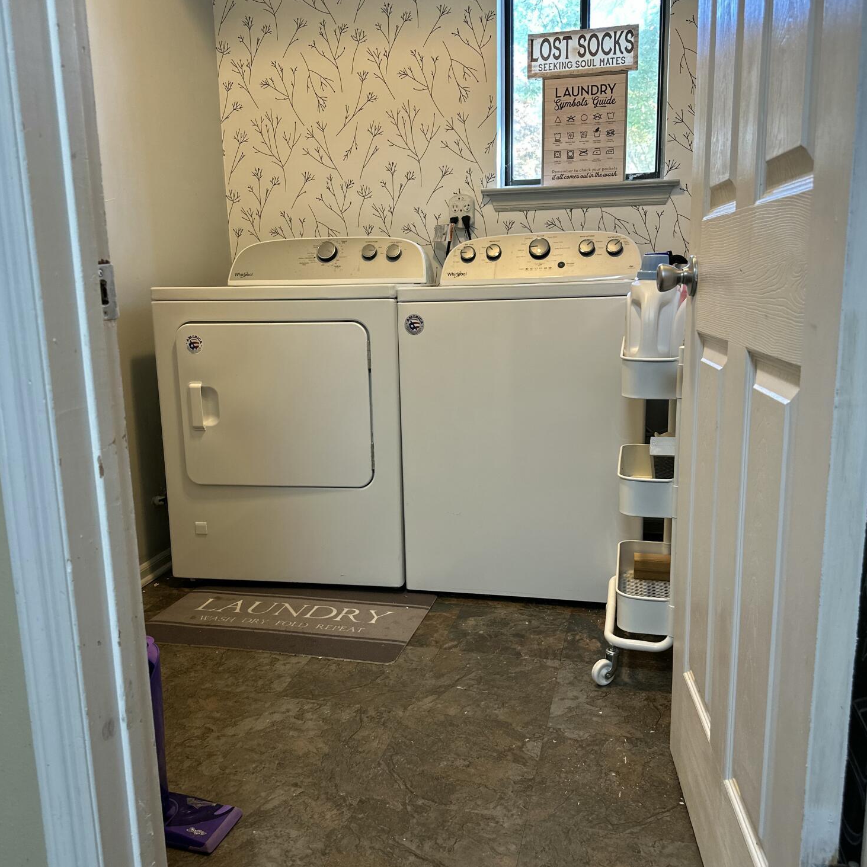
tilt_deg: -11.6
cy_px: 440
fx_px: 822
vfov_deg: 55.6
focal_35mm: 29
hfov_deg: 55.6
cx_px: 424
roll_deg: +1.3
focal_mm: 6.86
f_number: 1.78
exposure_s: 1/60
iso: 125
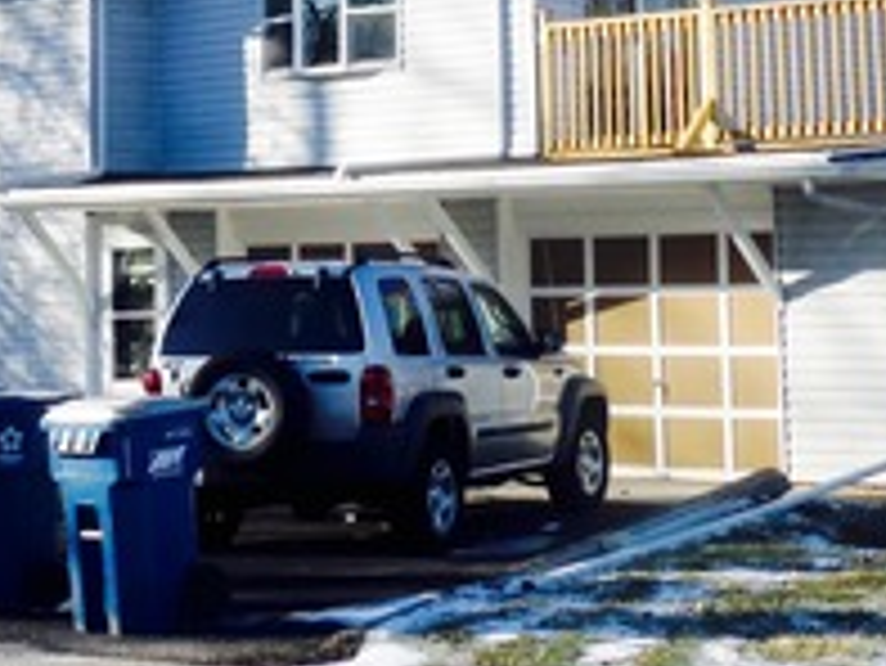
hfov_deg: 18.9
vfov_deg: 13.9
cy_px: -86
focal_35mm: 104
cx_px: 418
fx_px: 2664
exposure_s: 1/750
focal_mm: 5.3
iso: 100
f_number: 3.4
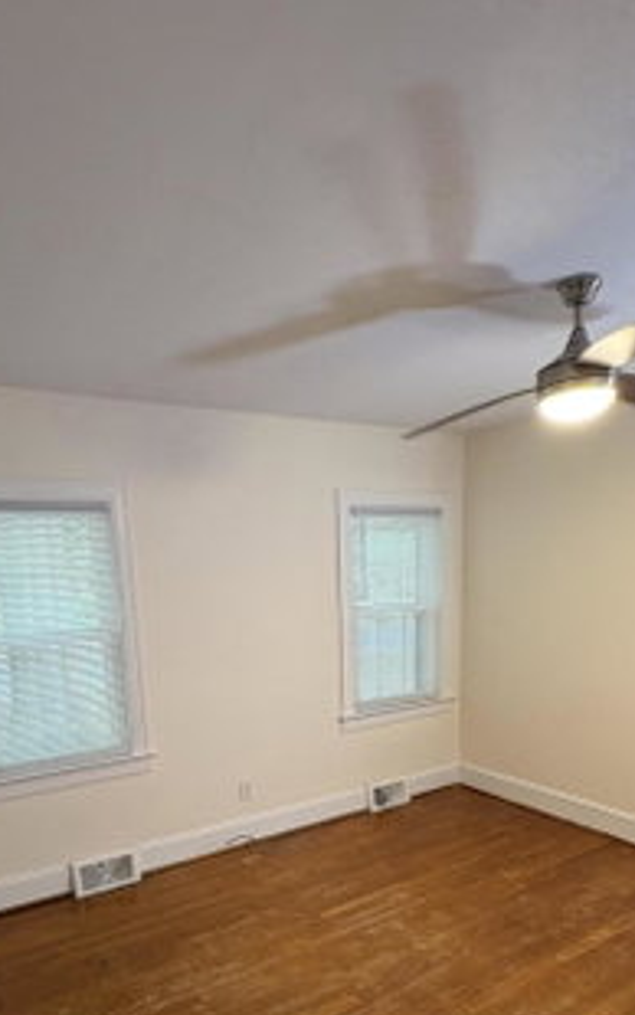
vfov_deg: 74.1
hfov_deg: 52.9
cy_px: 697
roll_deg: +1.5
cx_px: 281
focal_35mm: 23
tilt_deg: -9.5
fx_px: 636
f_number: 2.2
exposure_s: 1/60
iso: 320
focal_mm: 2.22
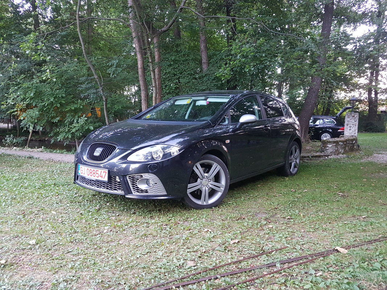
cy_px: 145
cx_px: 194
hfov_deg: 67.3
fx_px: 291
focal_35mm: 26
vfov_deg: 53.1
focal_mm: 4.2
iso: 200
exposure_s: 1/15
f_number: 1.7
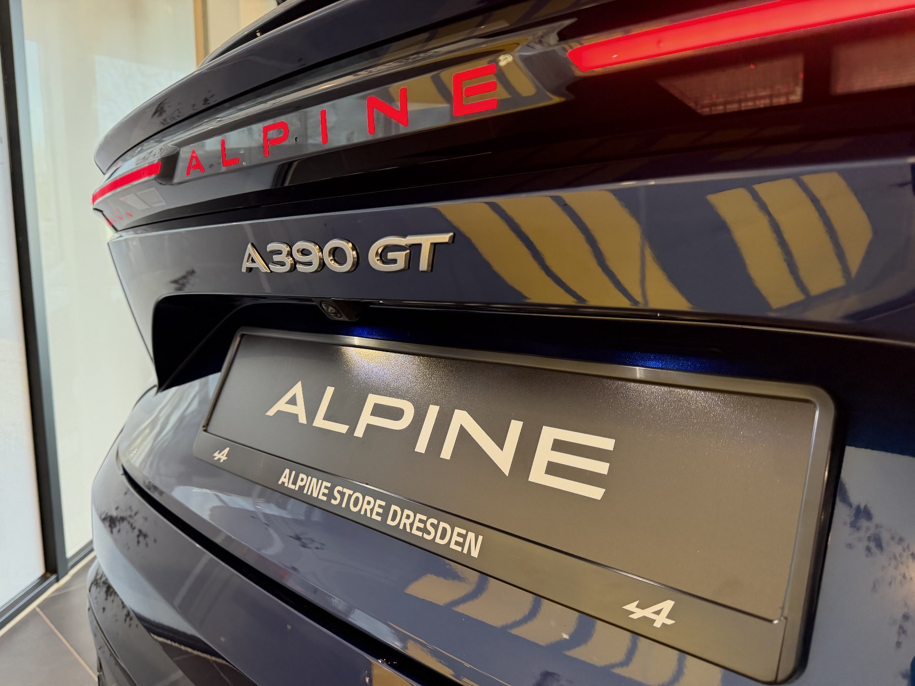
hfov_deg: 71.6
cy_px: 343
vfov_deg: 56.8
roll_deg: +1.5
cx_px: 458
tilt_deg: -7.7
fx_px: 634
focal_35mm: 24
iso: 250
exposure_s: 1/50
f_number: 1.78
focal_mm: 6.76
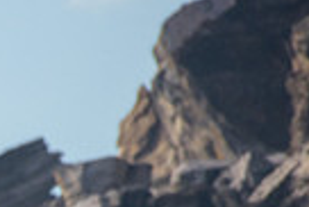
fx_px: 22443
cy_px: 417
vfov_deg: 0.5
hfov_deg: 0.8
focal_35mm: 2612
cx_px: -236
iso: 800
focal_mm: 500
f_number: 5.6
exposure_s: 1/2000
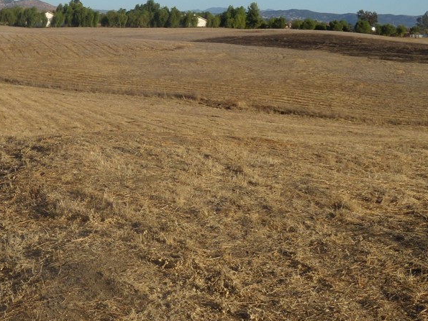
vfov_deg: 23.5
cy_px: 90
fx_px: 766
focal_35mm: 62
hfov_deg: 31.0
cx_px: 142
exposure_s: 1/250
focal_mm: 6.4
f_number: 8.5
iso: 80
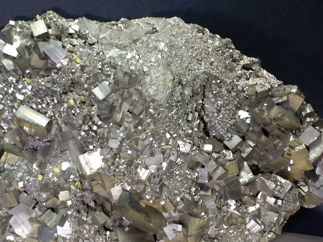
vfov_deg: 46.7
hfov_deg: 59.9
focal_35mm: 30
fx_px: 280
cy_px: 138
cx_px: 149
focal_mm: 3.54
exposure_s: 1/33.3
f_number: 2
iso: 179
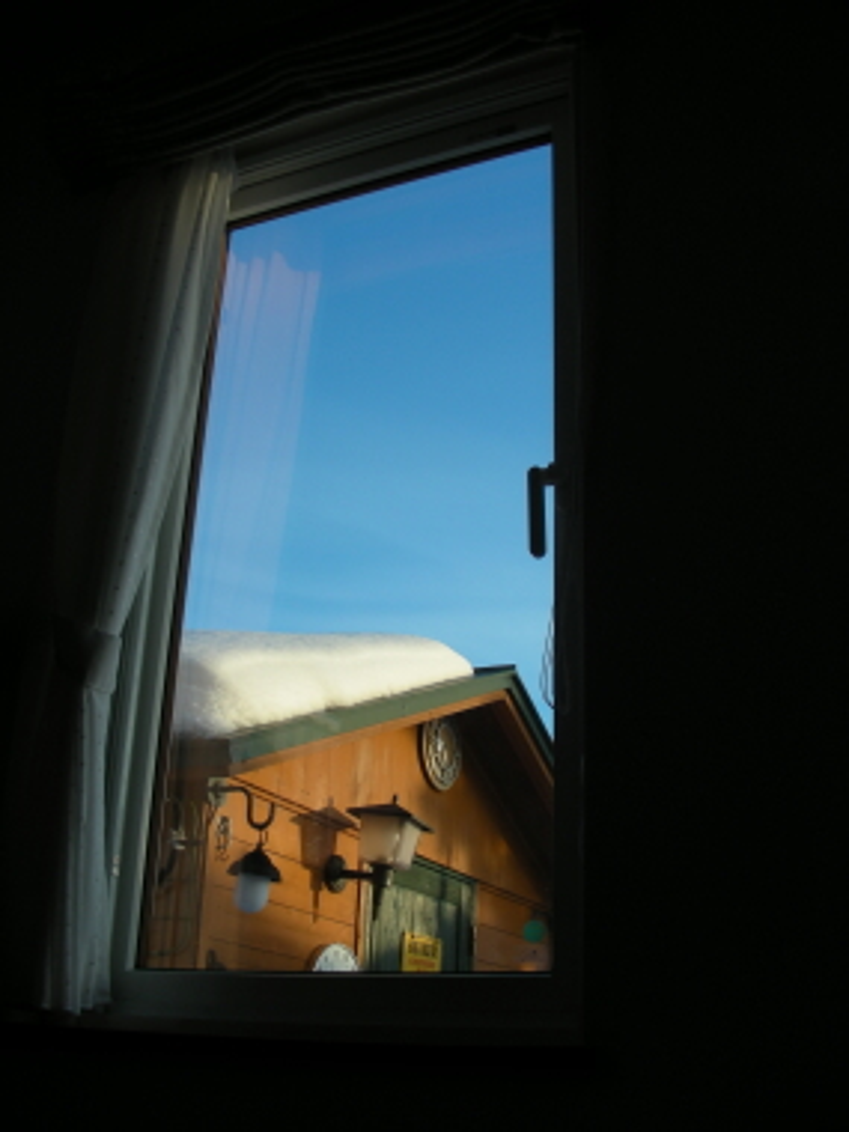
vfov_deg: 49.0
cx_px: 424
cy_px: 566
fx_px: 1243
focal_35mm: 38
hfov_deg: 37.7
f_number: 4
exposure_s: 1/88
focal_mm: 6.3
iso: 50
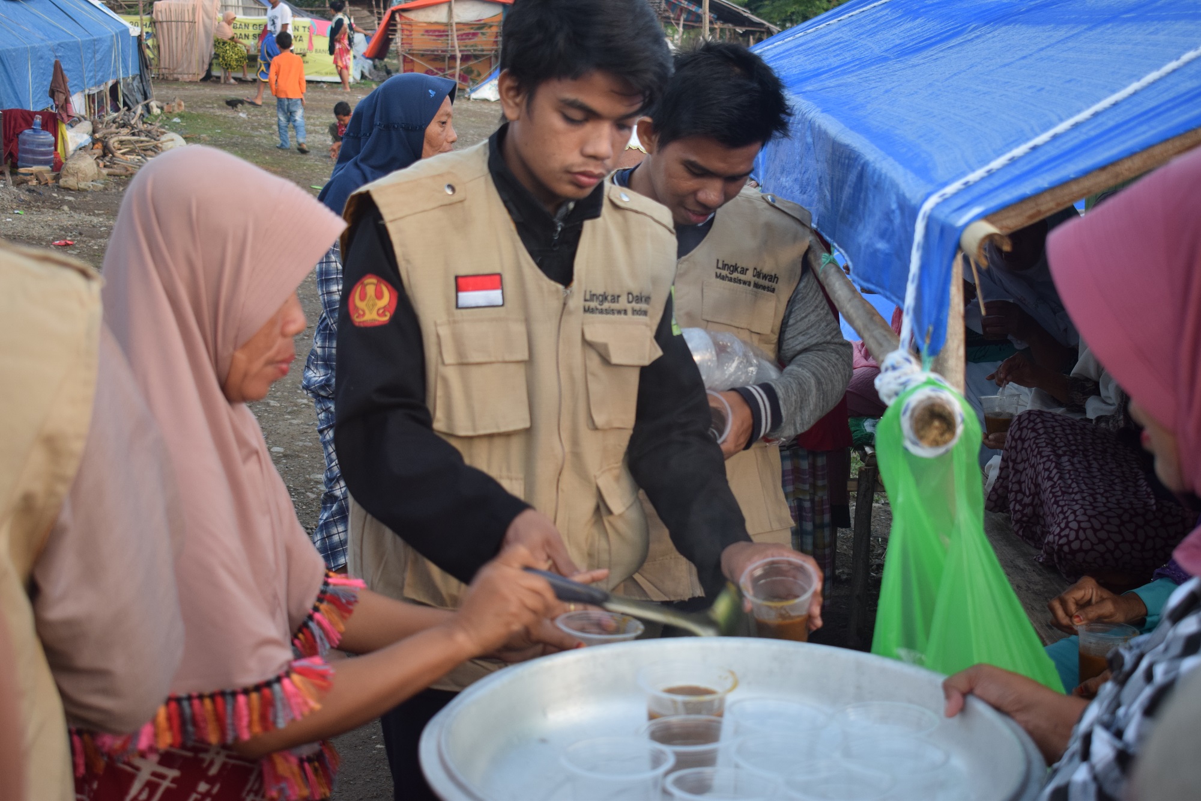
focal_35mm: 52
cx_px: 600
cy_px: 400
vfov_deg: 25.7
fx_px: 1751
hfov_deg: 37.9
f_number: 4.5
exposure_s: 1/60
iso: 450
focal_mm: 35
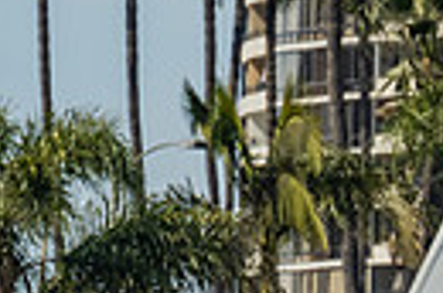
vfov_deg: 1.1
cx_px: 806
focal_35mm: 1199
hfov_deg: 1.7
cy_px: 648
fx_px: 14718
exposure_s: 1/500
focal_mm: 175
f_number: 10
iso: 250
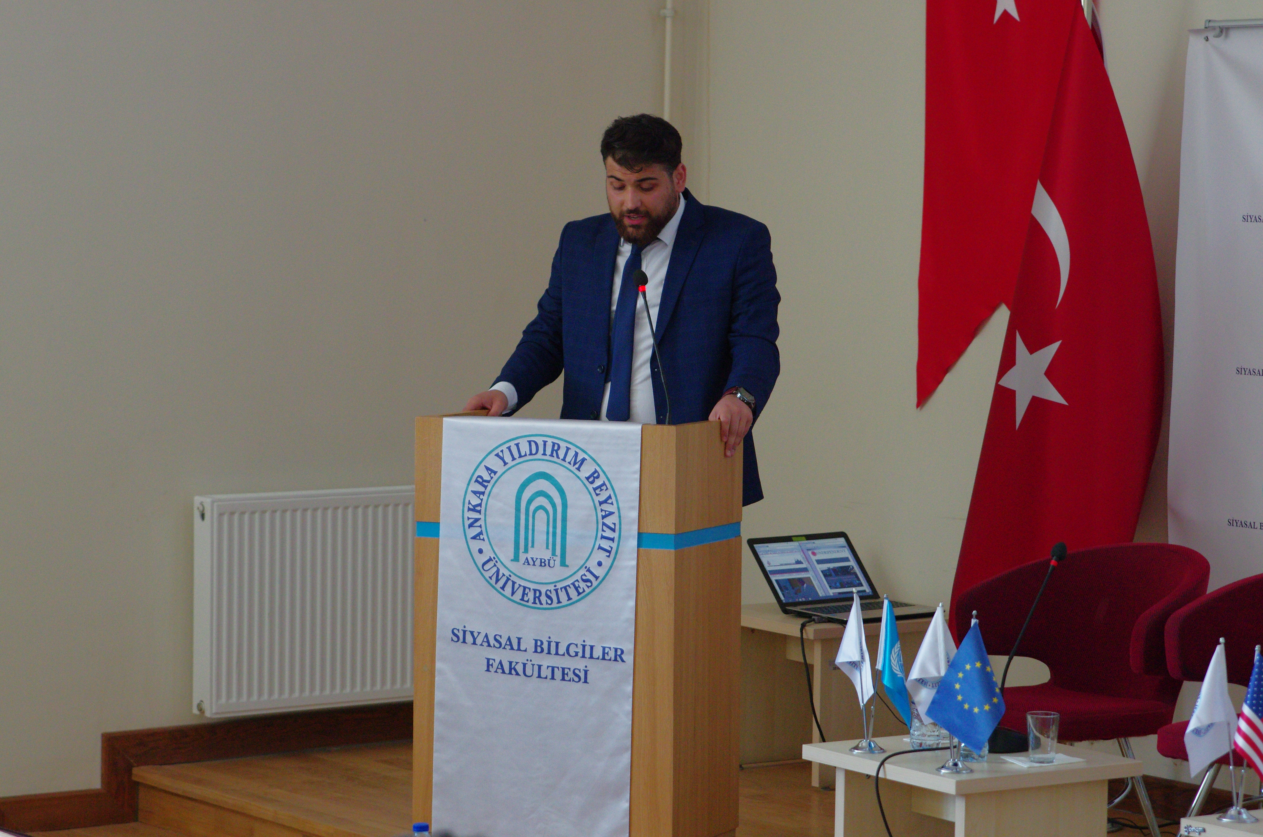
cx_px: 632
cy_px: 418
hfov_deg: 18.3
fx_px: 3921
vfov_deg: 12.2
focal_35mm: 112
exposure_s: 1/80
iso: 1600
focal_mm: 75
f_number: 4.5
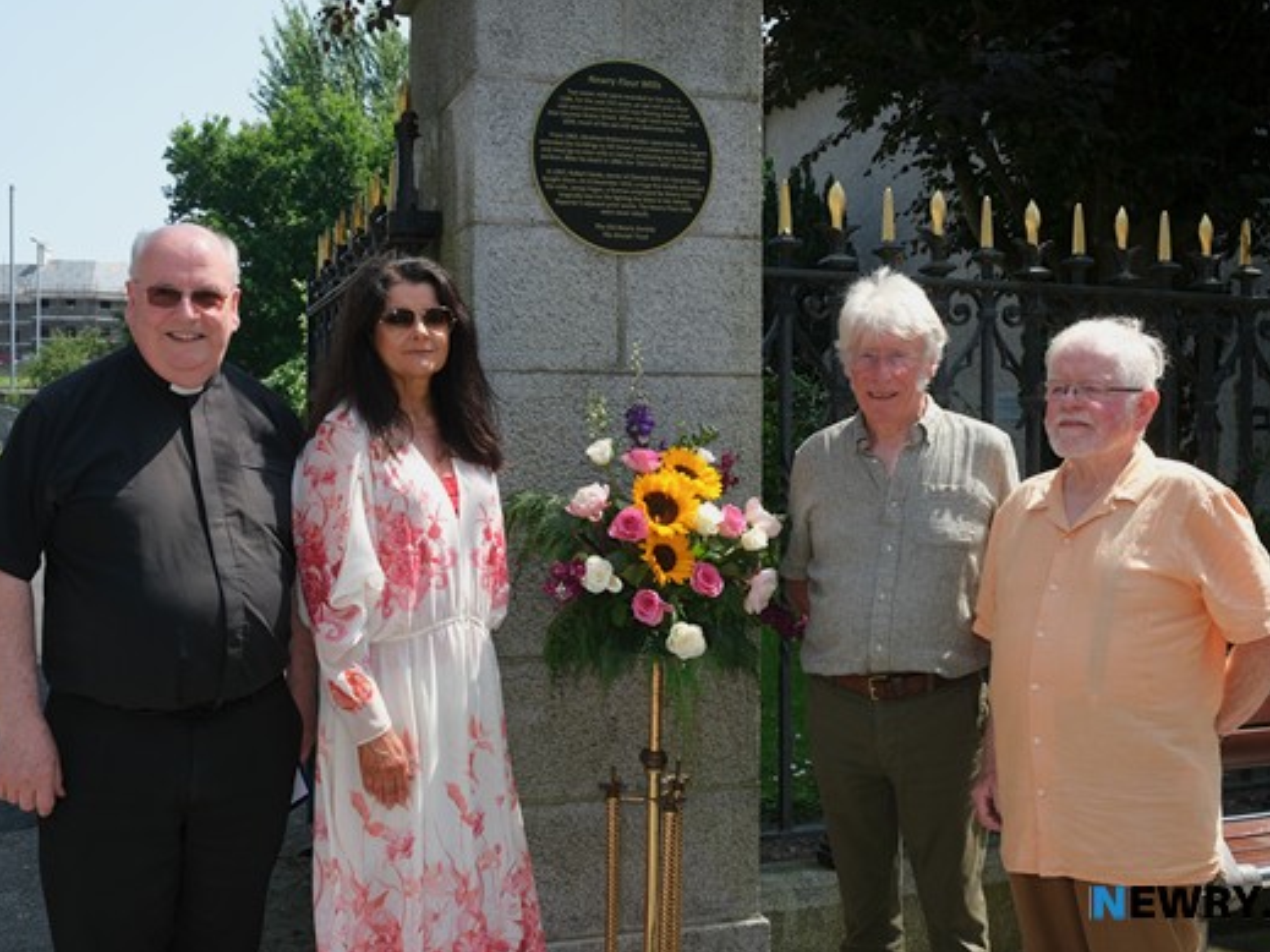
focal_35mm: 40
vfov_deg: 35.9
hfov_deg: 46.8
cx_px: 634
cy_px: 480
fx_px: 1467
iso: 400
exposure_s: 1/350
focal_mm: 24.3
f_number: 8
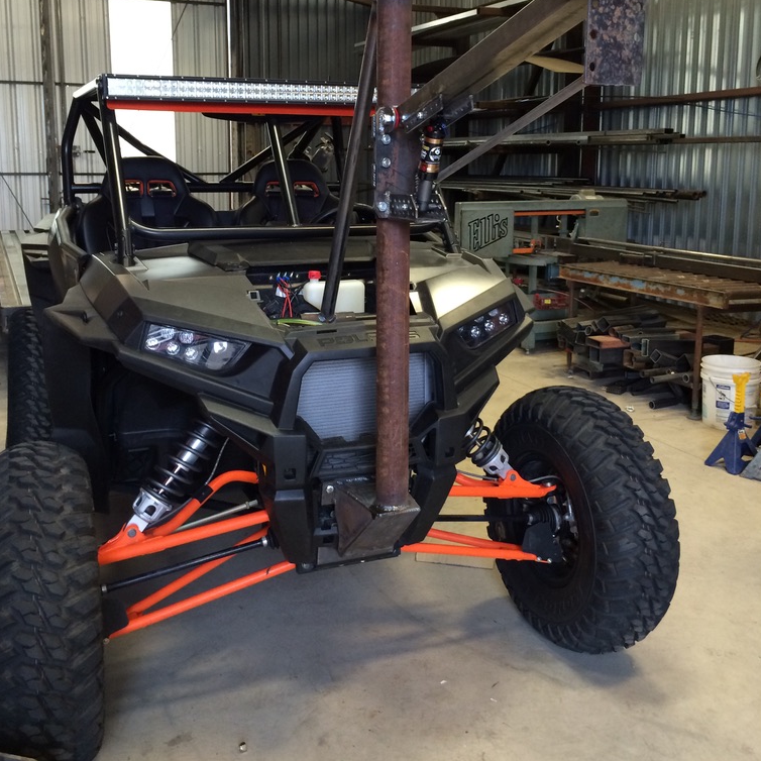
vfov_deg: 45.6
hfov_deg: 46.0
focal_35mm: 36
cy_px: 278
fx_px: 895
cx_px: 377
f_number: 2.2
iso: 125
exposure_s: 1/30
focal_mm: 4.12
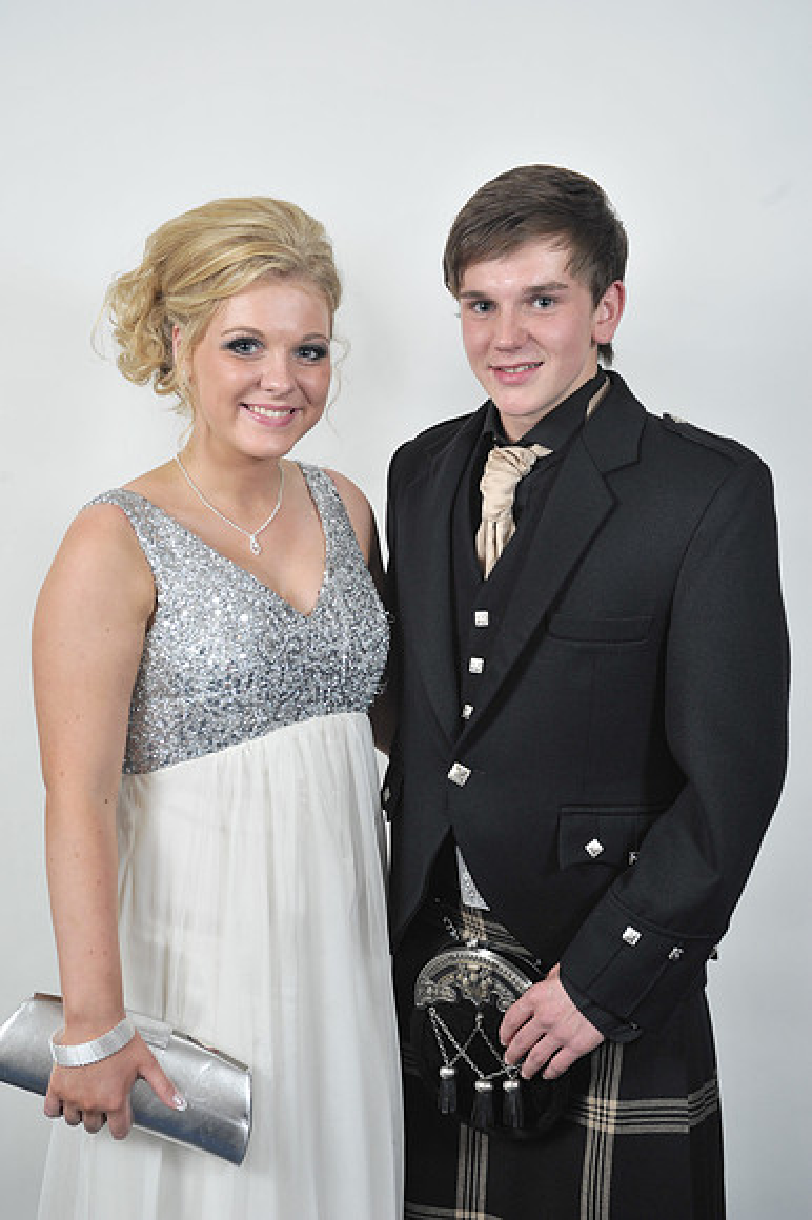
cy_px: 610
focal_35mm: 65
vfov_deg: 31.0
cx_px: 406
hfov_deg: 20.9
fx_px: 2202
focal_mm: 65
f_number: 7.1
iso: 1000
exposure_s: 1/160
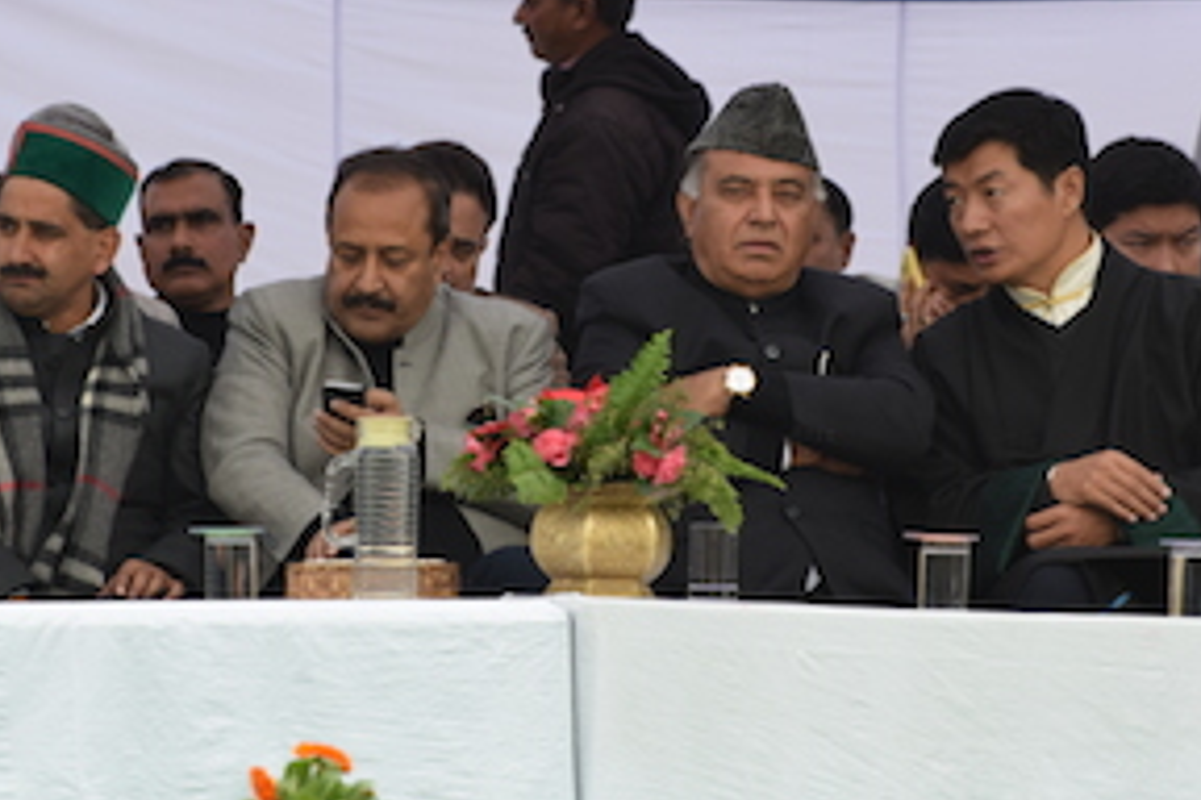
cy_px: 252
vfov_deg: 2.5
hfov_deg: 3.8
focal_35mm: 547
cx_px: 559
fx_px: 18247
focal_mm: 210
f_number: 5.3
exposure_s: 1/320
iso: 400
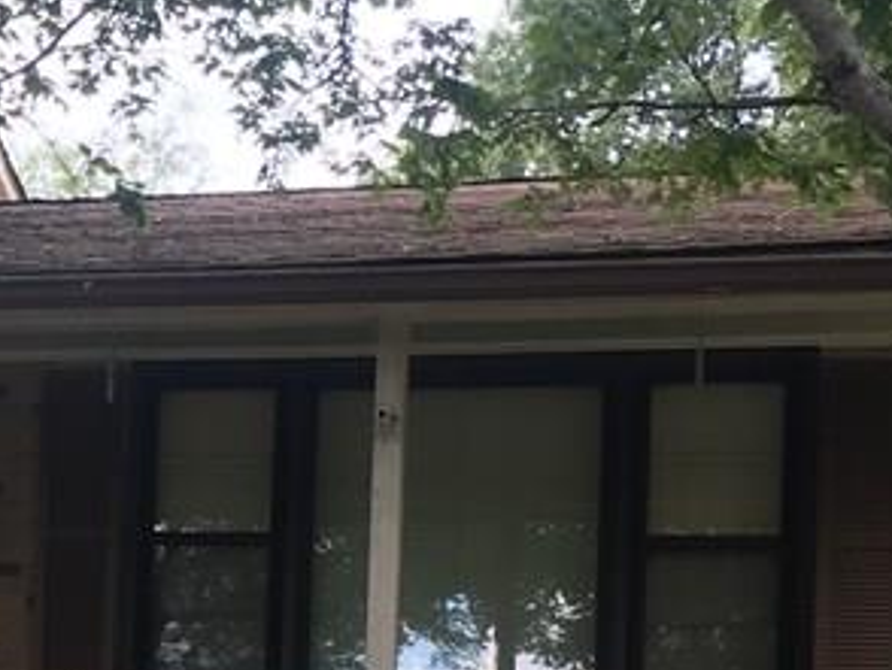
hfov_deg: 18.3
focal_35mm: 101
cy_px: 694
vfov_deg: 14.4
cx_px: -203
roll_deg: -1.7
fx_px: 2605
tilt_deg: +6.4
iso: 25
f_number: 2.2
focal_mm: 4.15
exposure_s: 1/120
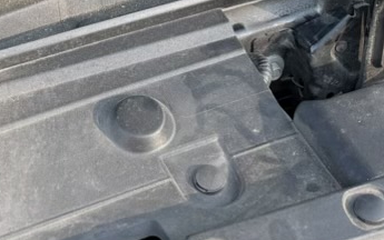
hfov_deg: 17.6
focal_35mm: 118
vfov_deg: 10.3
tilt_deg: -31.7
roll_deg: +1.7
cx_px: 99
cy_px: -236
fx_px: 1236
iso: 80
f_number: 1.78
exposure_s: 1/314
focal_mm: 6.76
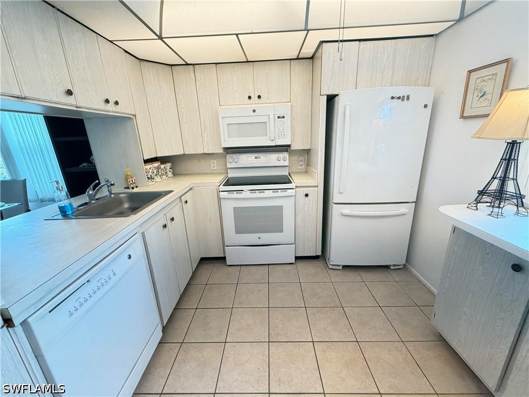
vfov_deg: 85.7
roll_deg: +2.8
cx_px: 264
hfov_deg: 102.1
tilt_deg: -16.5
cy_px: 198
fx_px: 214
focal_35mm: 14
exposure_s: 1/60
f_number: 2.2
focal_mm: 2.22
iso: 200
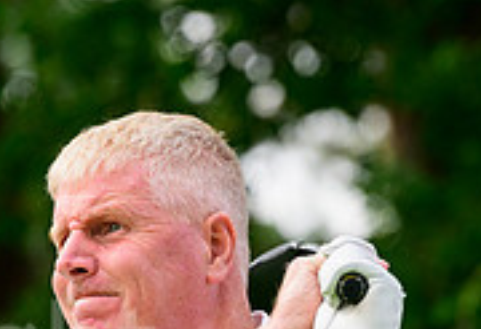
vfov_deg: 2.0
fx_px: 9236
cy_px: 502
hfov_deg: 3.0
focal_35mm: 686
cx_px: -68
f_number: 5
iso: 640
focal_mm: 200
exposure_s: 1/1600
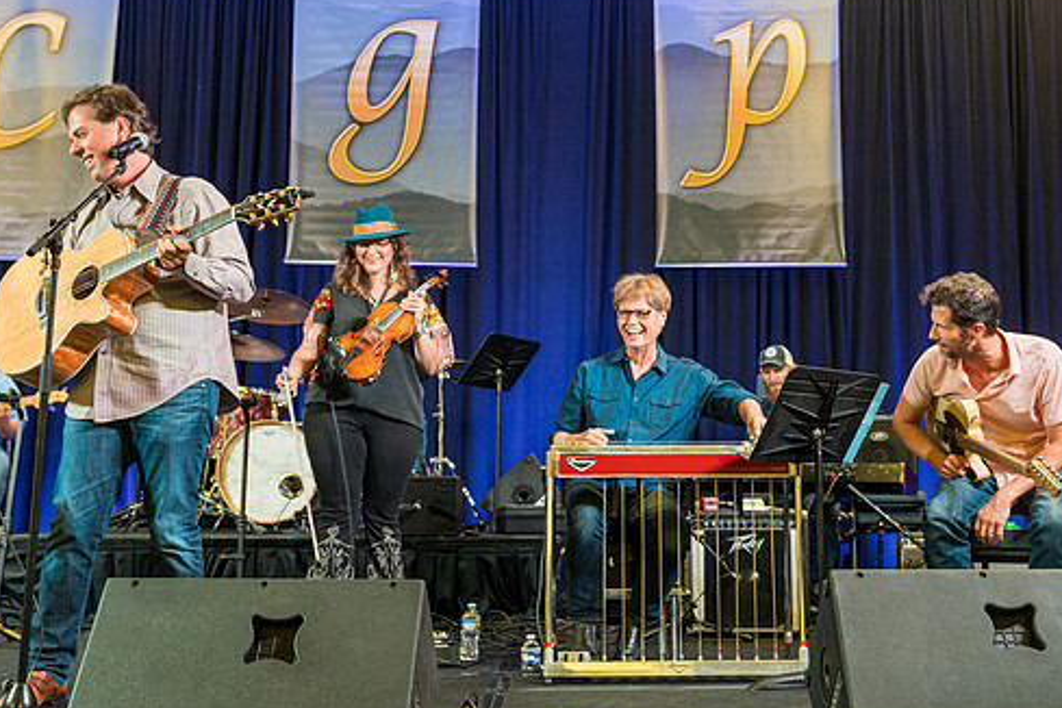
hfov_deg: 44.2
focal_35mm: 44
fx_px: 1298
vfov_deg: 30.5
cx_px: 643
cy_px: 360
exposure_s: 1/160
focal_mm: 29
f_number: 4
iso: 2000
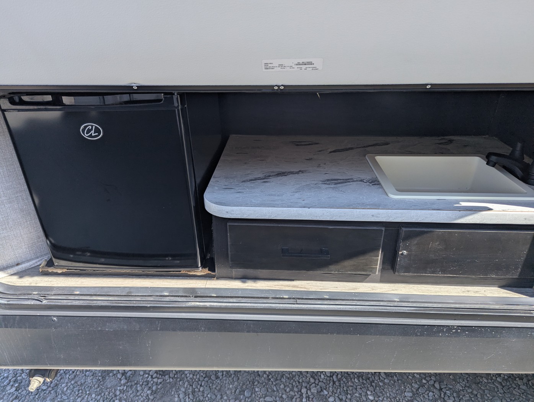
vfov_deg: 56.9
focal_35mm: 24
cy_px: 201
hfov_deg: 71.5
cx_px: 267
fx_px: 371
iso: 51
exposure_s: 1/1058
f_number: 1.85
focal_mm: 6.81
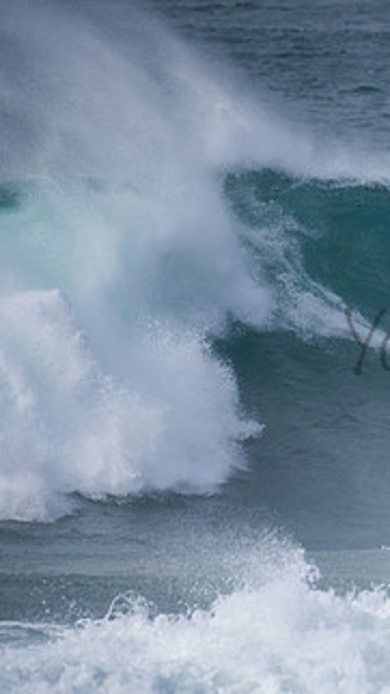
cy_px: 322
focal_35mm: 1018
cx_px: 567
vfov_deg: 2.1
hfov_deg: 1.2
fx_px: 18725
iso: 100
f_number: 5.6
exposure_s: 1/1000
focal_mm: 500
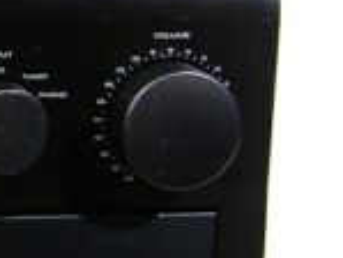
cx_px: -318
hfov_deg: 11.2
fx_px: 1597
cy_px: 85
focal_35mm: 161
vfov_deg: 9.2
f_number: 2.5
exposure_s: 1/40
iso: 50
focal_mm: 10.3
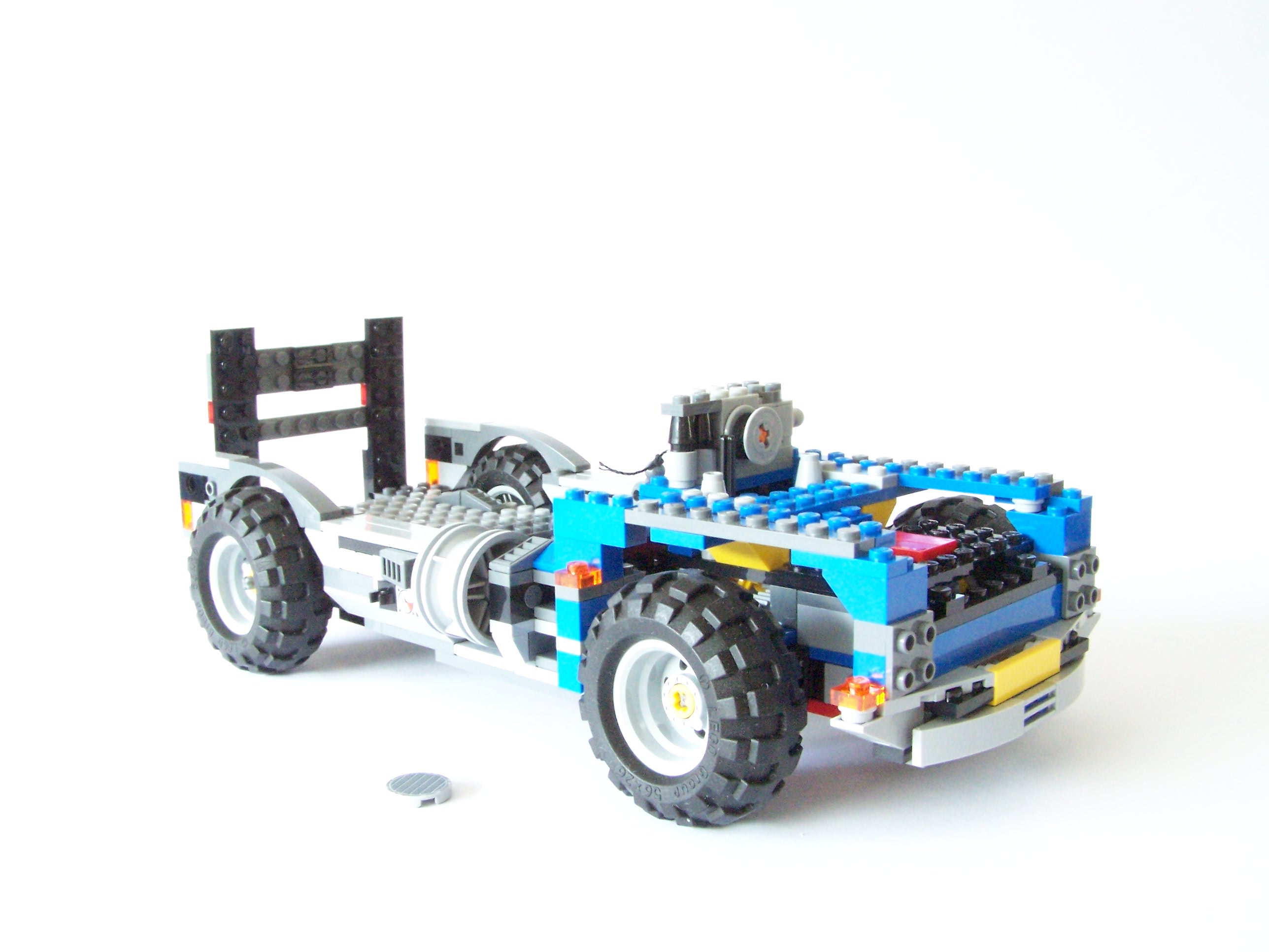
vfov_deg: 37.7
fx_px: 1393
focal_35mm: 38
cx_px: 634
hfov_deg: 49.0
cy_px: 476
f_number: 6.3
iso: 400
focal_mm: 6.3
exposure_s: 1/20
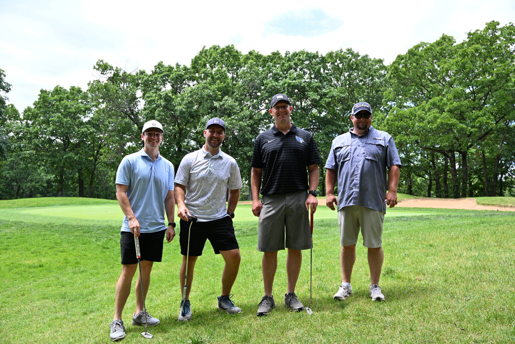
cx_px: 258
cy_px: 172
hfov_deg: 58.7
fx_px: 458
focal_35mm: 32
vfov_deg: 41.1
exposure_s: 1/250
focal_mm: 32
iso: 125
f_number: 5.6
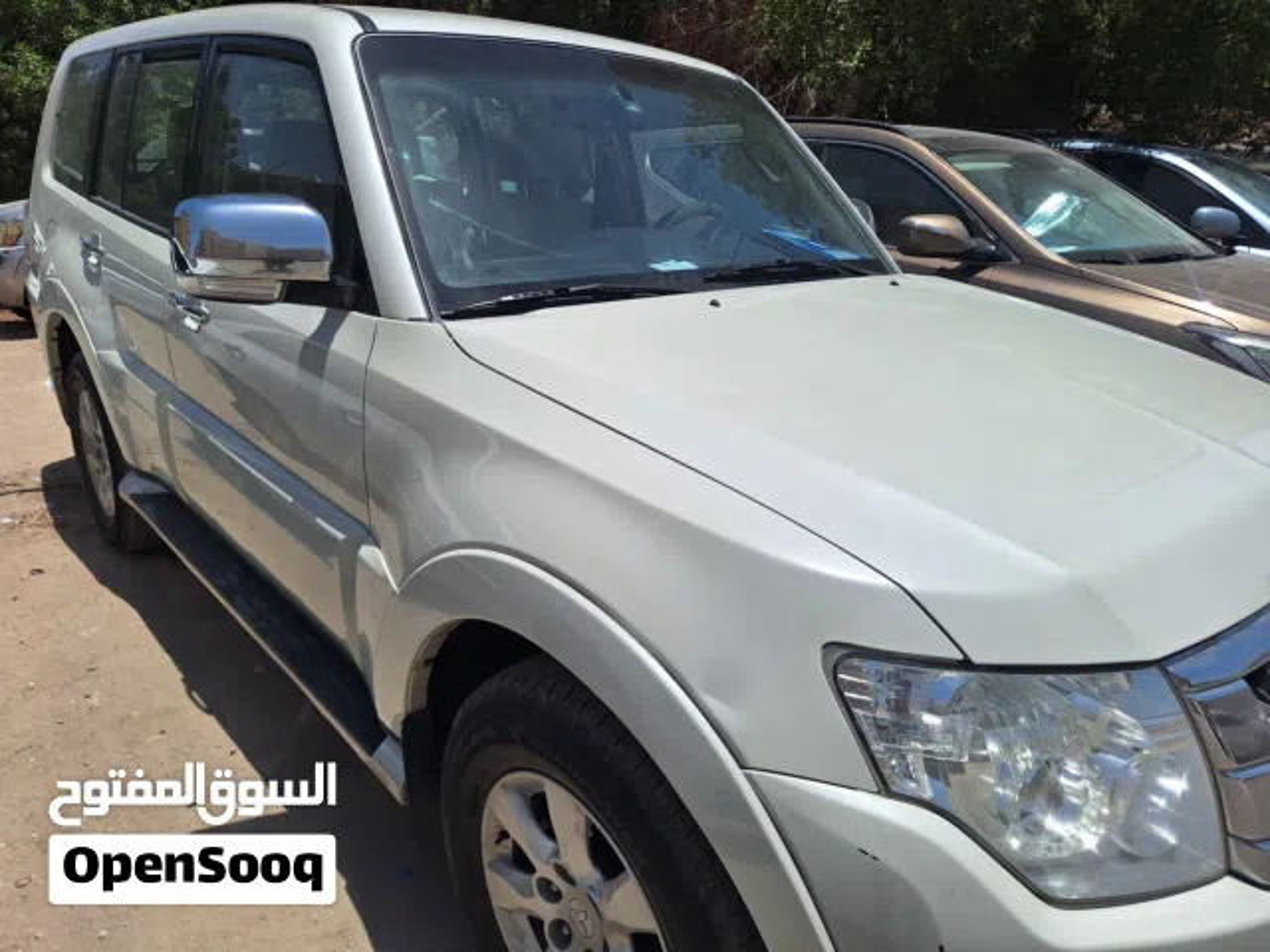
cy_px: 476
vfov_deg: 58.9
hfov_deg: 73.9
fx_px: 844
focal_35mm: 23
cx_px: 635
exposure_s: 1/5556
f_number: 1.8
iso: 40
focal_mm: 5.54
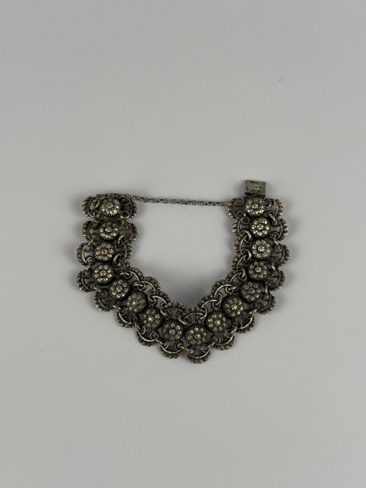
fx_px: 691
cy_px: 249
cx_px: 185
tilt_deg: -72.9
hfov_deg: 29.7
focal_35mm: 49
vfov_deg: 38.9
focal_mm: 6.76
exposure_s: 1/467
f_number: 1.78
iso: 64
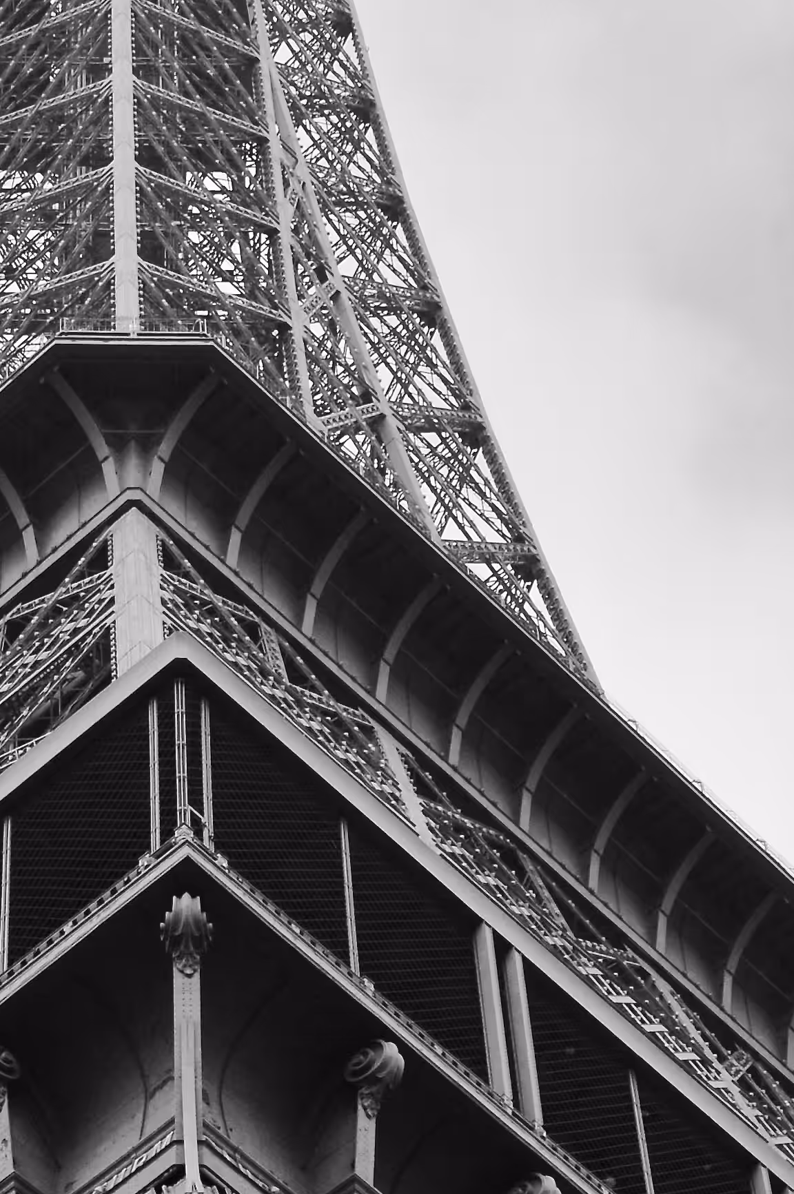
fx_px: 4143
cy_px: 1091
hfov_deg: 10.9
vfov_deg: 16.2
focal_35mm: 125
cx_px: 105
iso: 400
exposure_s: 1/400
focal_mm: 24
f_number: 11
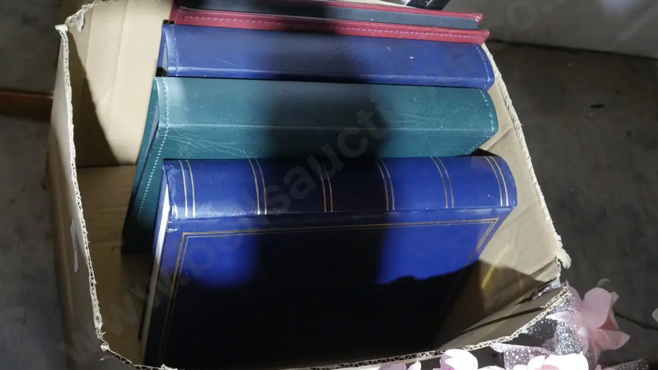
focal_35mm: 44
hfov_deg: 46.4
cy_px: 158
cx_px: 330
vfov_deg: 27.1
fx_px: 768
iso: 3200
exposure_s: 1/20
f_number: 5.6
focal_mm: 20
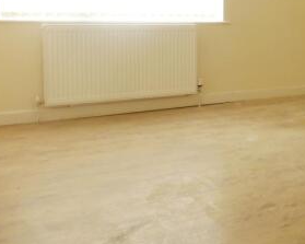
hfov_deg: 35.3
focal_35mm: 49
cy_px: 49
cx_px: 288
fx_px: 442
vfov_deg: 30.1
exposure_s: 1/60
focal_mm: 4.3
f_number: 3.3
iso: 125
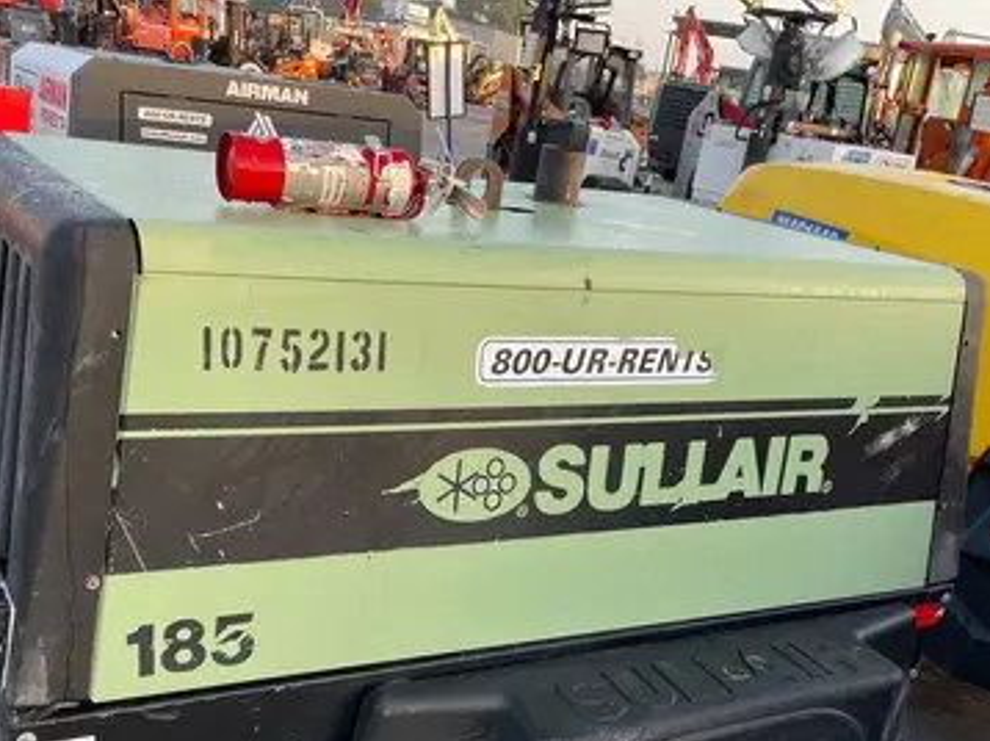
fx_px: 1143
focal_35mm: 40
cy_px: 568
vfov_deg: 35.0
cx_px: 445
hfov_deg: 46.8
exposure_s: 1/121
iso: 32
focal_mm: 4.2
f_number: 1.6
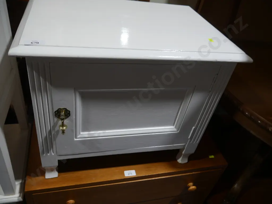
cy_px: 102
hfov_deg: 63.4
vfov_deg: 49.7
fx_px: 220
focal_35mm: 28
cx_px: 136
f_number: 3.5
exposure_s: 1/100
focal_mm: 14
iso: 200
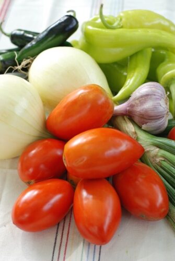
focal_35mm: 75
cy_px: 130
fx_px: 545
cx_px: 88
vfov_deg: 27.0
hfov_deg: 18.2
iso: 160
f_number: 5
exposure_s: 1/60
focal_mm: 50
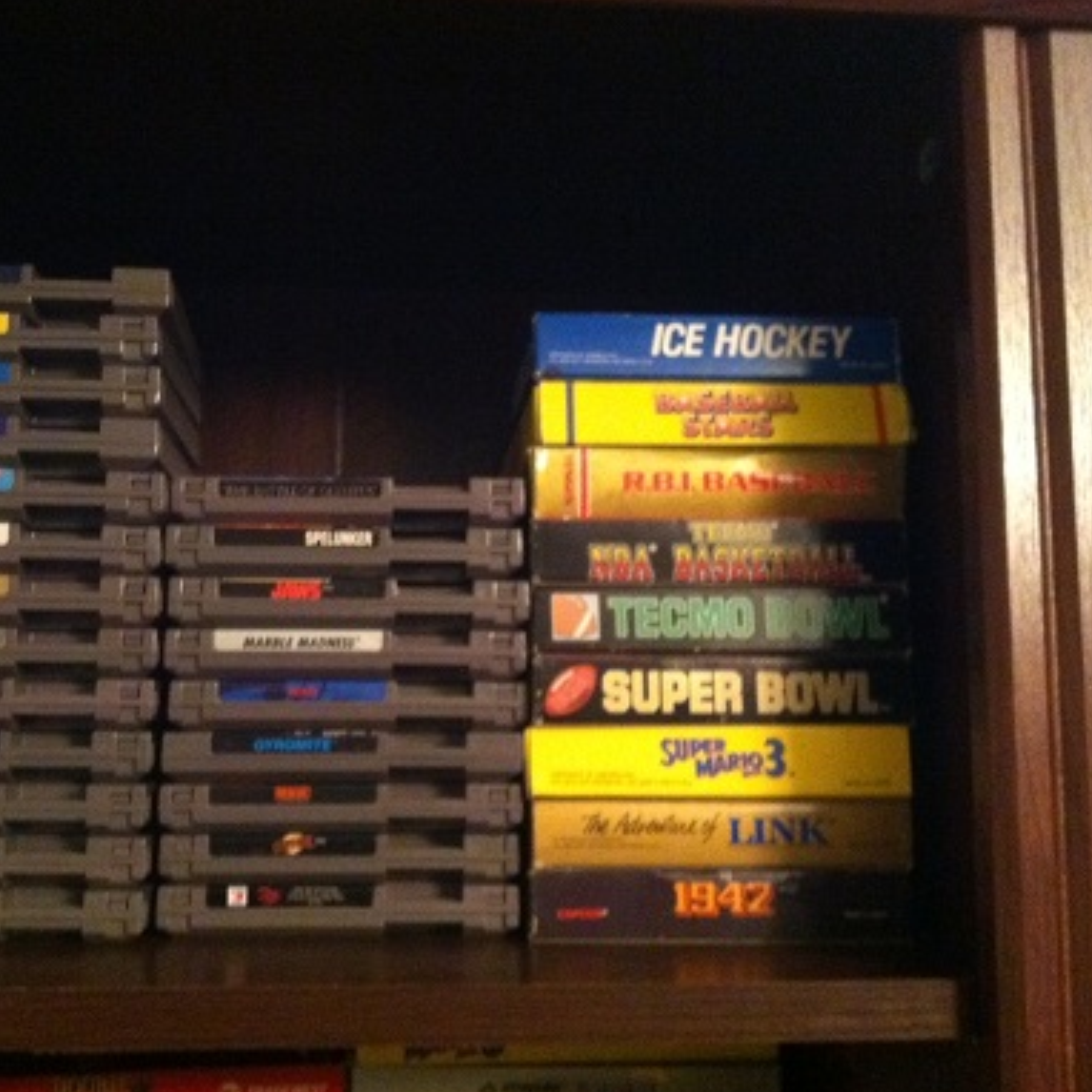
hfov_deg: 39.8
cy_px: 546
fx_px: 1499
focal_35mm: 42
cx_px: 416
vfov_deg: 40.0
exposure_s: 1/15
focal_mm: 3.85
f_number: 2.8
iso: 1000
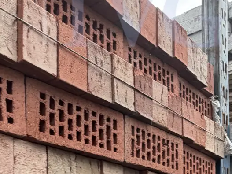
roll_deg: +1.6
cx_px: 163
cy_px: 236
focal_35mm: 51
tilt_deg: +3.3
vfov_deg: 24.4
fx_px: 342
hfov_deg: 36.9
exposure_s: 1/218
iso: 50
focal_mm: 2.22
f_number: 2.2
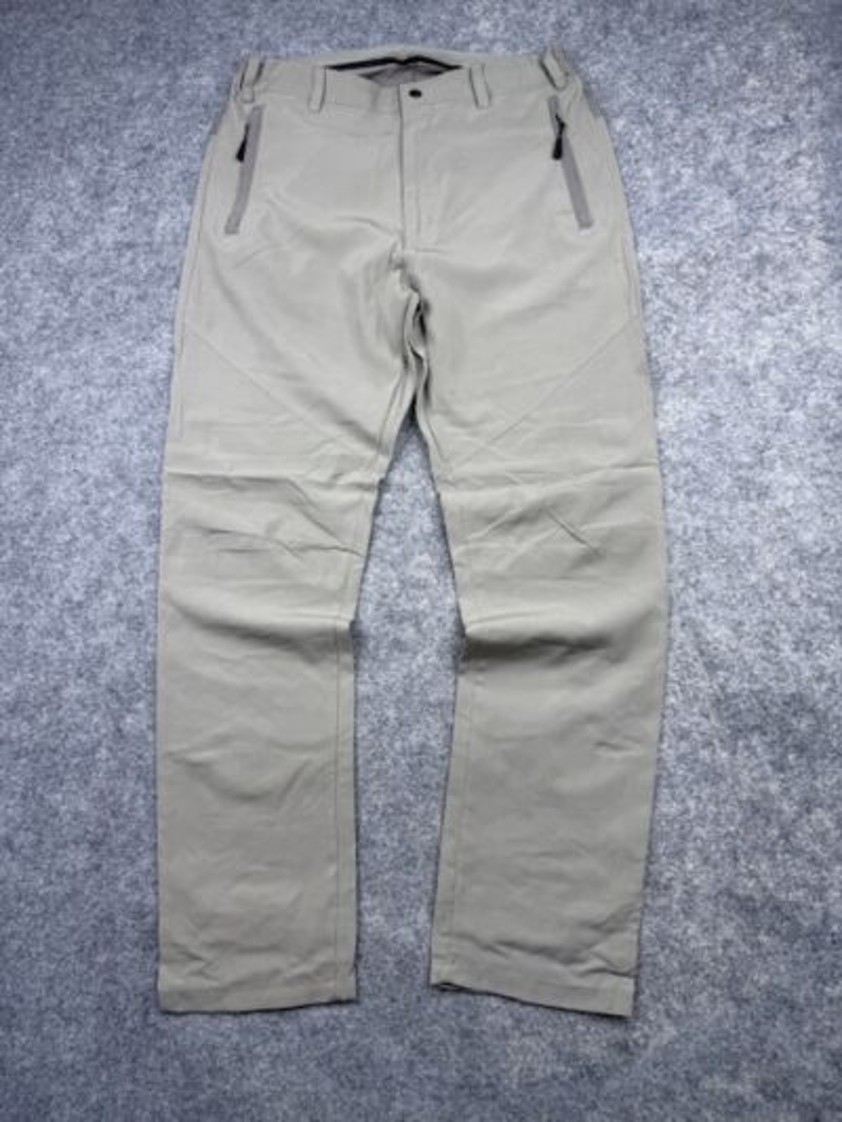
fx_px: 778
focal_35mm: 24
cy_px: 561
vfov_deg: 71.6
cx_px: 421
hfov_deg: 56.8
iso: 50
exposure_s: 1/134
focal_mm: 6.76
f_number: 1.78
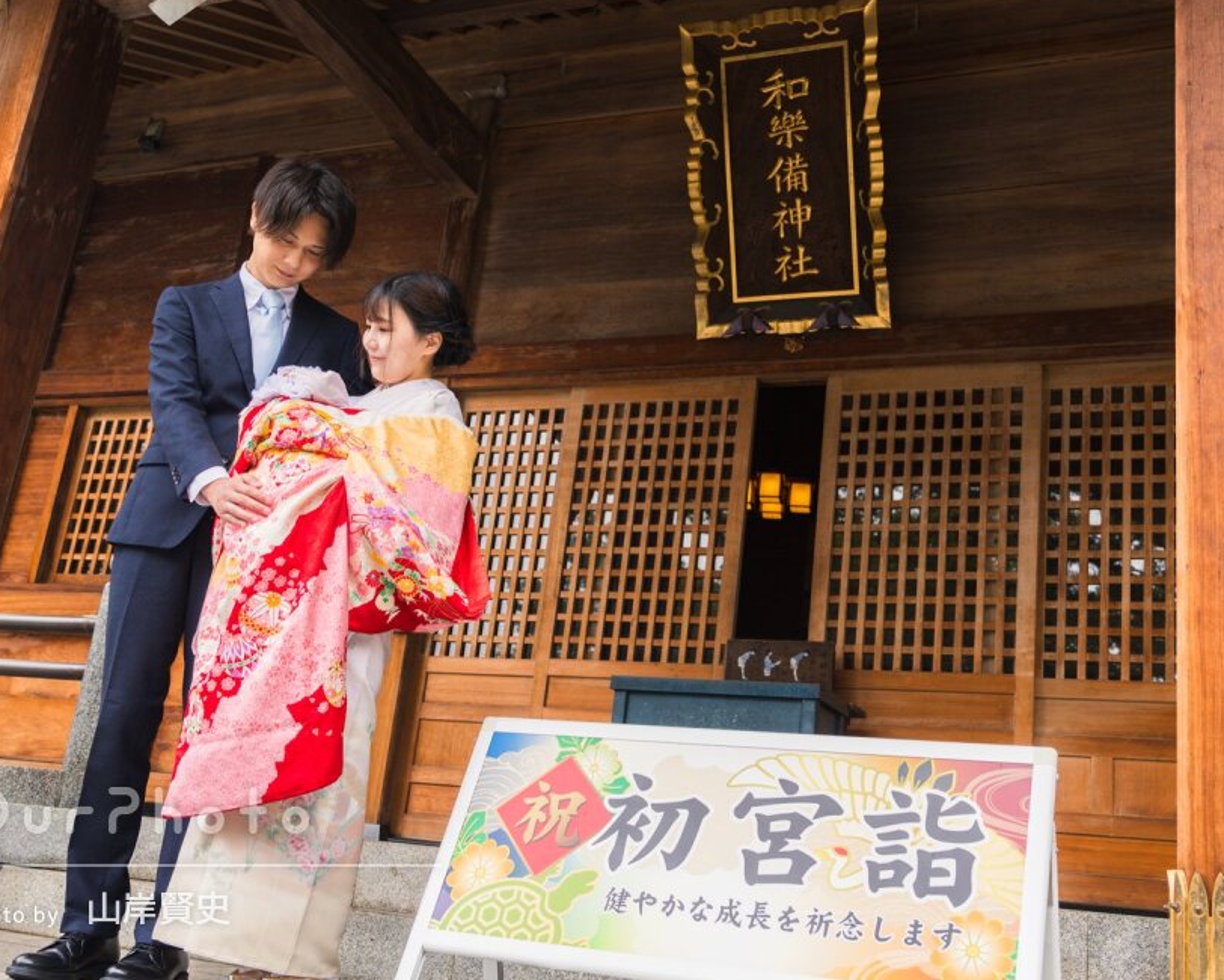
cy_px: 478
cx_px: 649
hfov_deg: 47.9
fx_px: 1377
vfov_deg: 39.2
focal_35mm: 38
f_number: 4
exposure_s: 1/500
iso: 250
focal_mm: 27
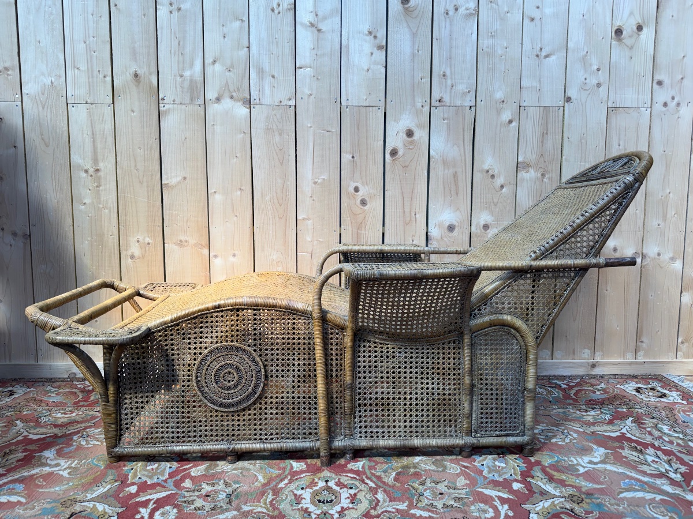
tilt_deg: -5.4
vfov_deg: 56.8
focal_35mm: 24
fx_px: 480
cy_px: 260
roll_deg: -0.3
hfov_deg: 71.6
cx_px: 346
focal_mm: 6.76
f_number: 1.78
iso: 50
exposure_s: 1/121
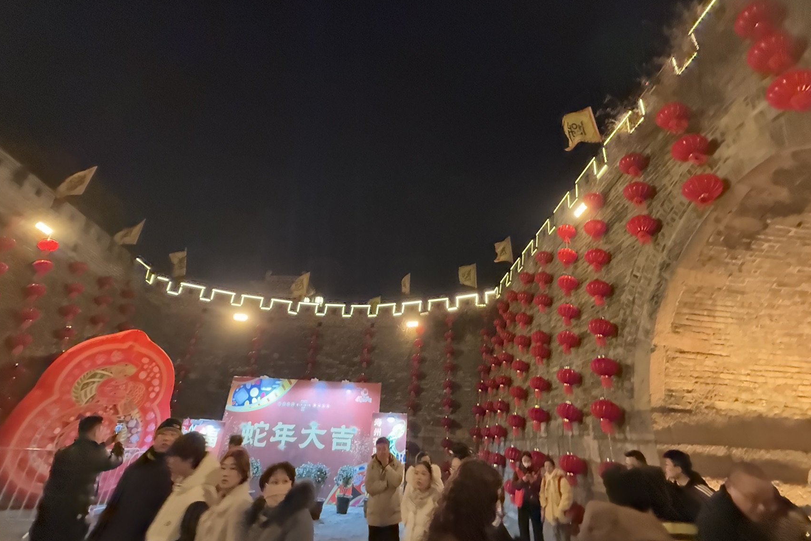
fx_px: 383
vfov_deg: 70.0
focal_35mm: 17
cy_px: 230
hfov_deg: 93.3
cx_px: 414
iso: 1600
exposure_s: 1/33
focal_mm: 2.22
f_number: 2.2
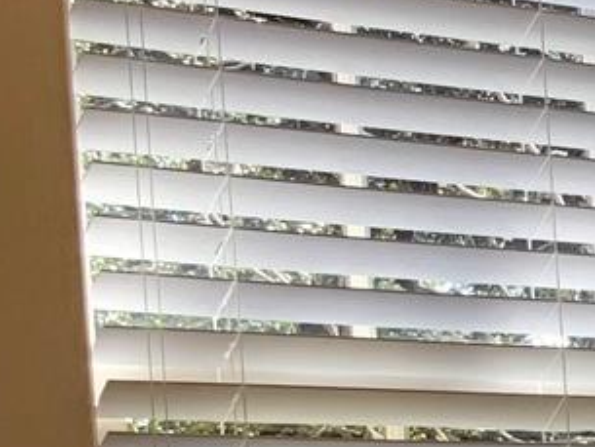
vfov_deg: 8.4
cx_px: 1945
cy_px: 734
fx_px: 2958
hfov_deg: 8.8
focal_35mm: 172
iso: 25
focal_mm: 4.25
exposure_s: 1/128
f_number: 1.8
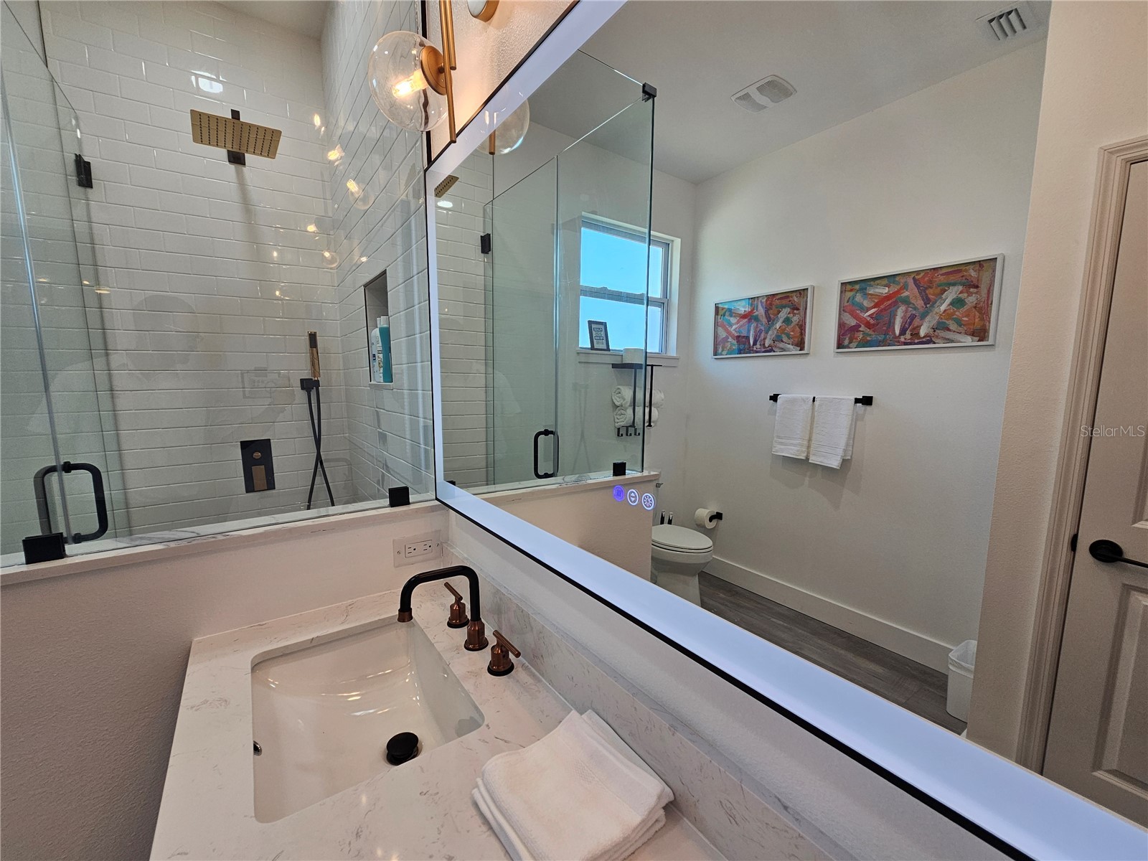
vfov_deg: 89.9
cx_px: 574
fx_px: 431
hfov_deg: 106.2
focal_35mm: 13
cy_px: 430
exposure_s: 1/120
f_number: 2.2
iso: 64
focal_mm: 2.2
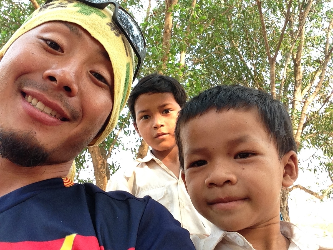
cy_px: 125
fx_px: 337
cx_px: 166
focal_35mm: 35
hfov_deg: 52.6
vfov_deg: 40.7
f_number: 2.4
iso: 40
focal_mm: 2.18
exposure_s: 1/120
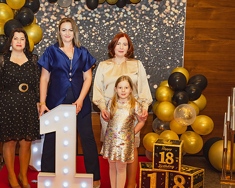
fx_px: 382
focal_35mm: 55
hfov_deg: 33.8
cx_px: 74
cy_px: 99
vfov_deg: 27.6
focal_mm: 39
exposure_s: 1/200
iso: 1600
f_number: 3.2
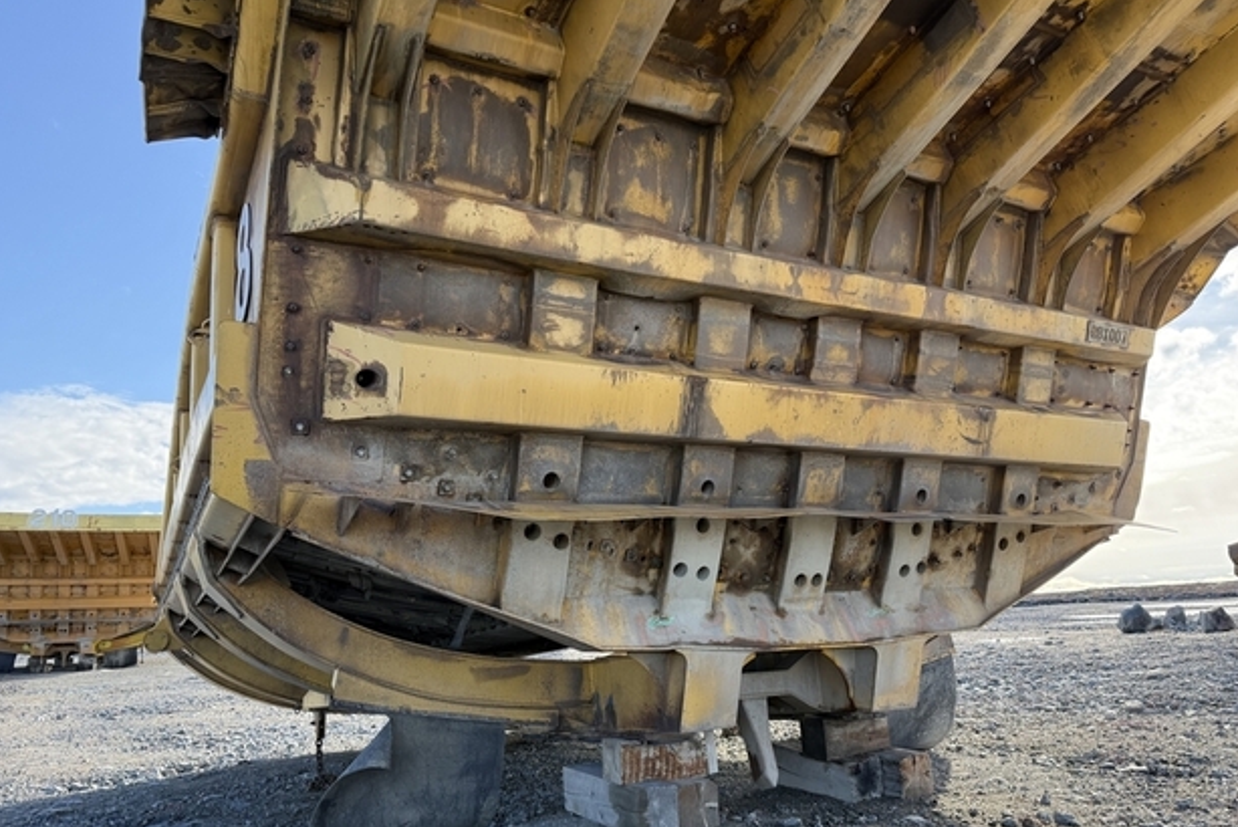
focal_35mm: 26
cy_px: 444
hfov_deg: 69.3
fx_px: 894
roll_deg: +3.1
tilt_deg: +10.4
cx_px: 641
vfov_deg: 49.6
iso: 100
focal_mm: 6.76
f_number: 1.78
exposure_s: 1/1361
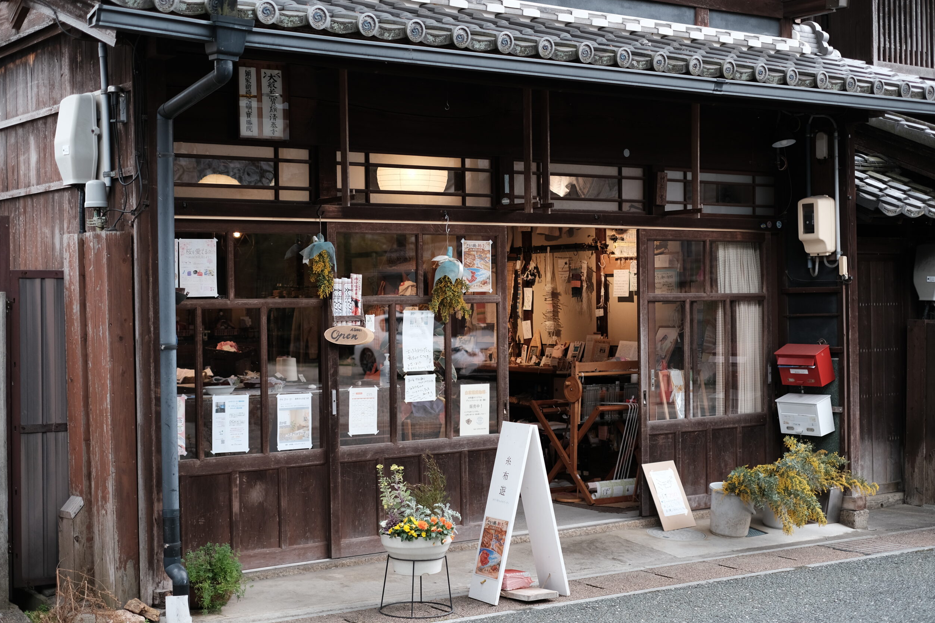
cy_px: 316
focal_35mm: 54
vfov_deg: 25.1
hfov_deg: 36.9
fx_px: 1402
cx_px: 471
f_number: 2
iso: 160
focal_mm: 35
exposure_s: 1/160
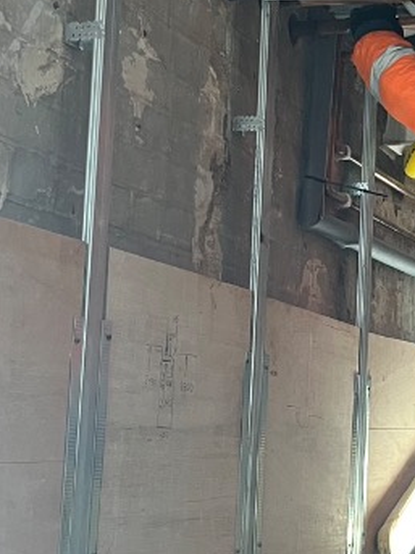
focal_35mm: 91
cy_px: 289
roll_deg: -3.2
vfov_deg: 21.5
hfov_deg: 15.8
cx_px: 441
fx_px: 1456
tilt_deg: +6.7
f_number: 1.5
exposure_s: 1/50
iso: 125
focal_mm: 5.7
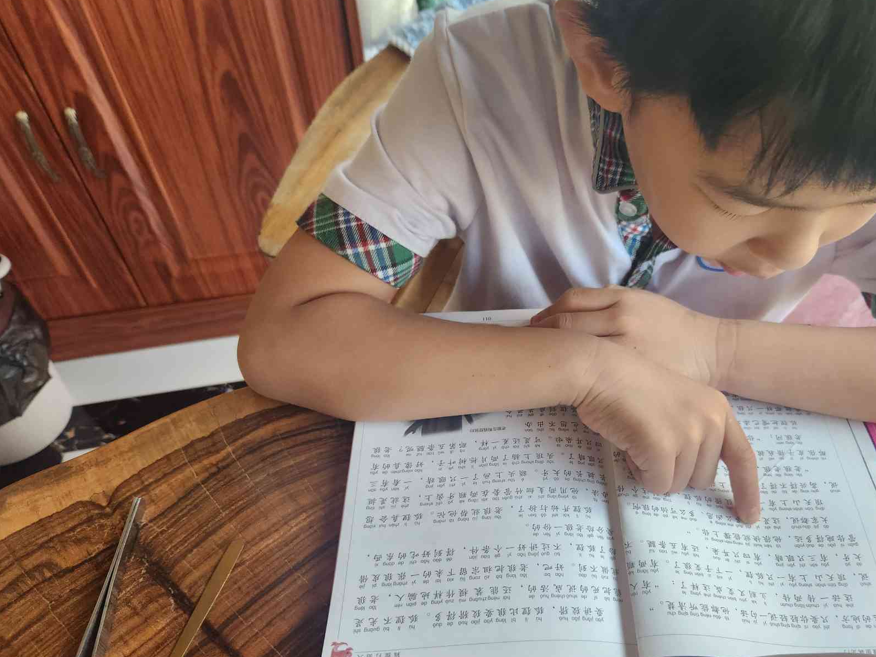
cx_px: 542
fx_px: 734
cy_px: 380
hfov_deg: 60.9
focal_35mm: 29
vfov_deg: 48.1
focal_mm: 5.4
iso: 200
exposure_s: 1/182
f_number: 1.8
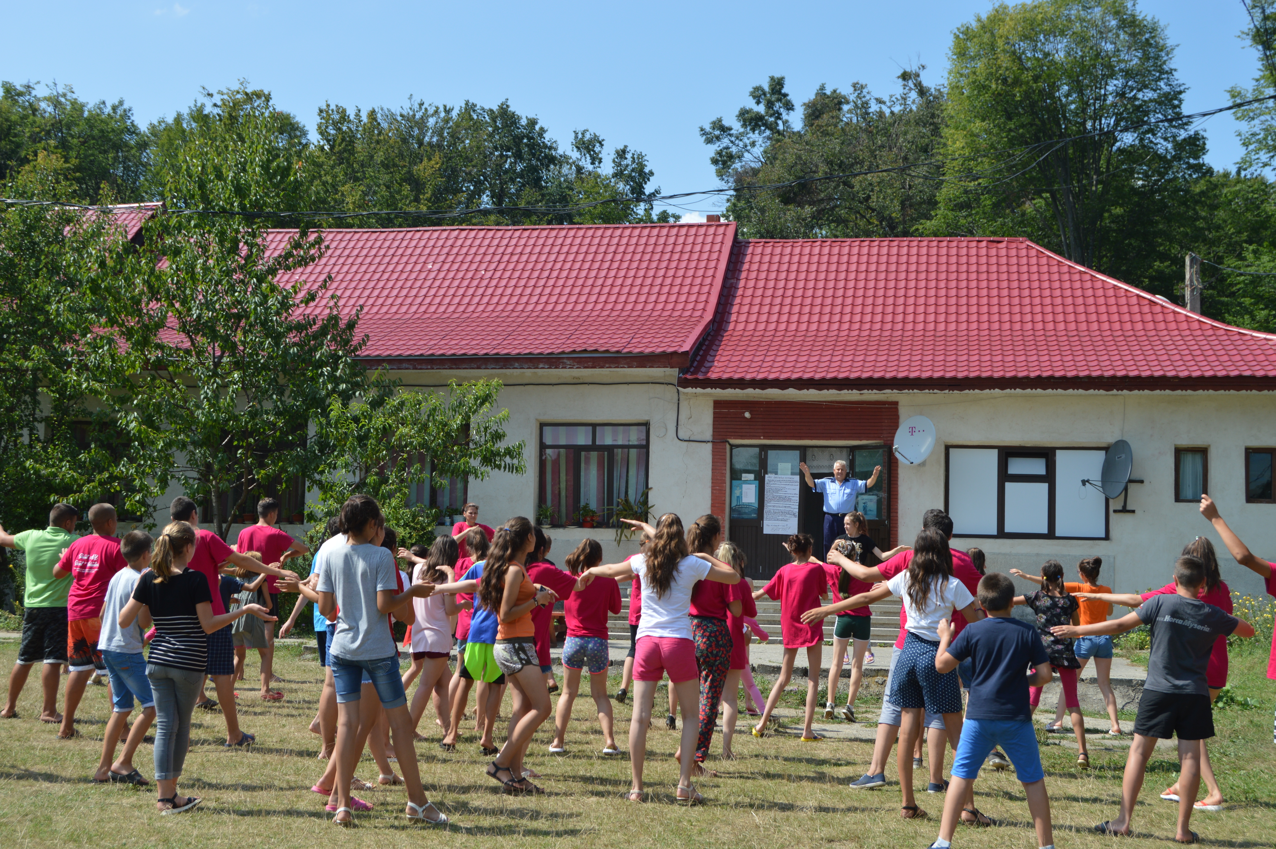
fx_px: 1647
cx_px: 638
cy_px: 424
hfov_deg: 42.4
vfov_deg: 28.9
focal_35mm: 46
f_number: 8
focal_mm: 31
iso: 100
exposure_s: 1/250
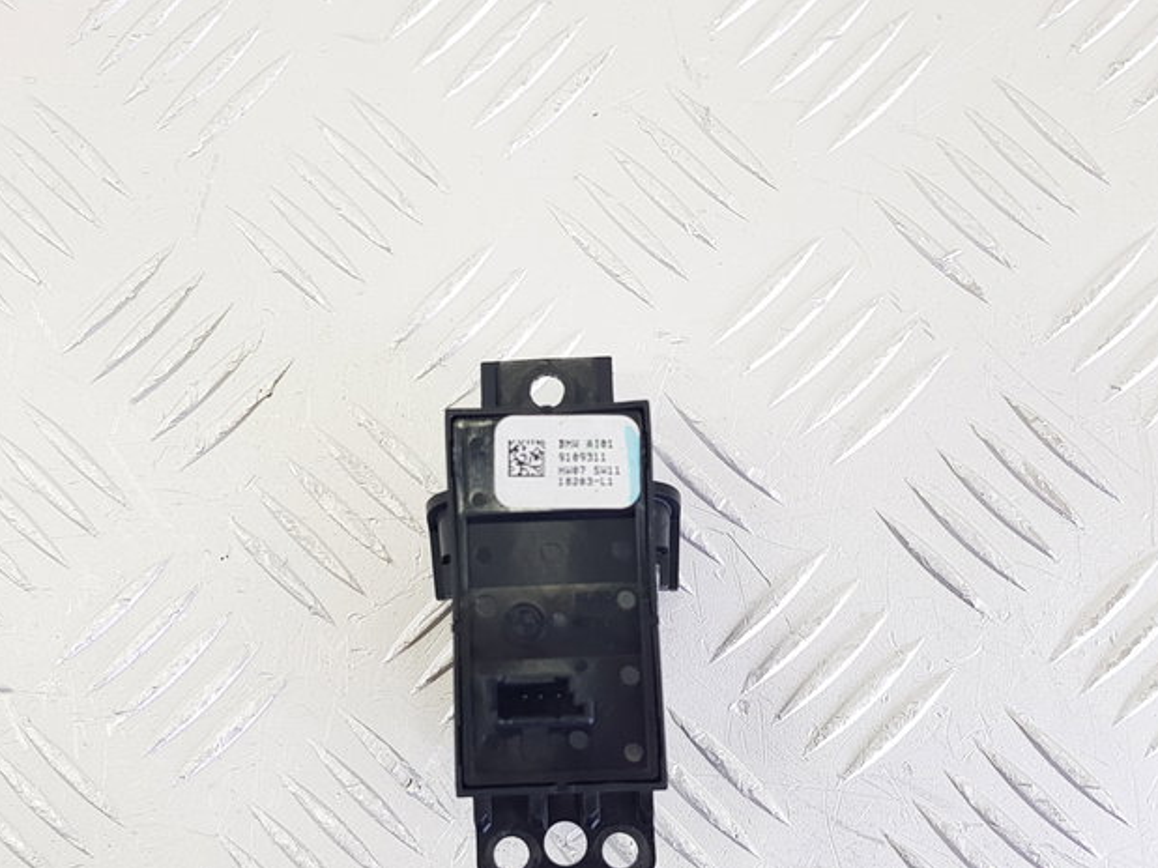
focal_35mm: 43
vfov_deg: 33.4
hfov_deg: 43.8
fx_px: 1438
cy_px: 552
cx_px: 528
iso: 64
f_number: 1.7
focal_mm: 4.2
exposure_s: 1/100
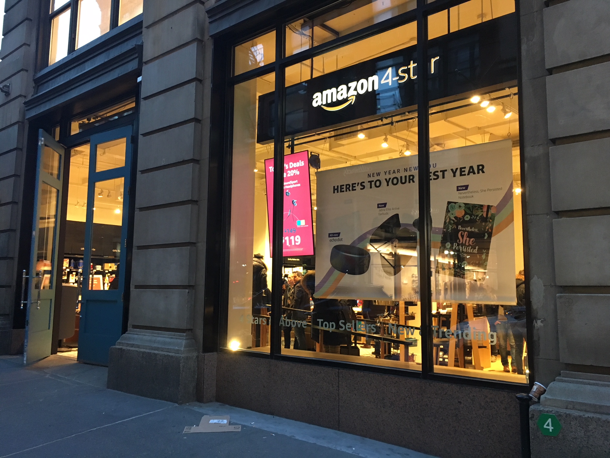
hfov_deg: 61.7
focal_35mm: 29
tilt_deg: +7.4
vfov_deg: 48.2
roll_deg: -0.1
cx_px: 305
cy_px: 229
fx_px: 511
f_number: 2.2
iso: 200
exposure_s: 1/24
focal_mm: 4.15
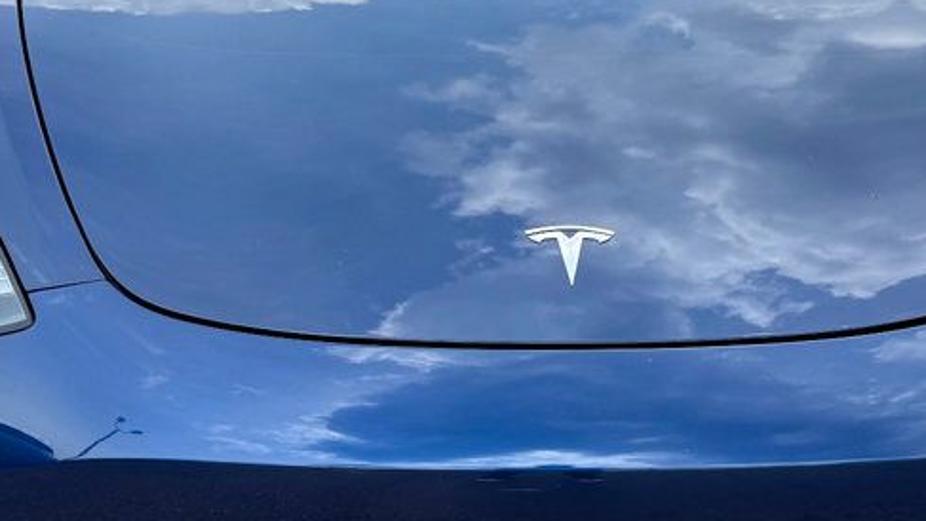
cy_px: 247
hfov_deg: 37.7
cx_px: 546
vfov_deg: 21.8
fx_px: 1351
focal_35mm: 55
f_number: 1.78
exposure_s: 1/1901
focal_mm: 6.76
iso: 80
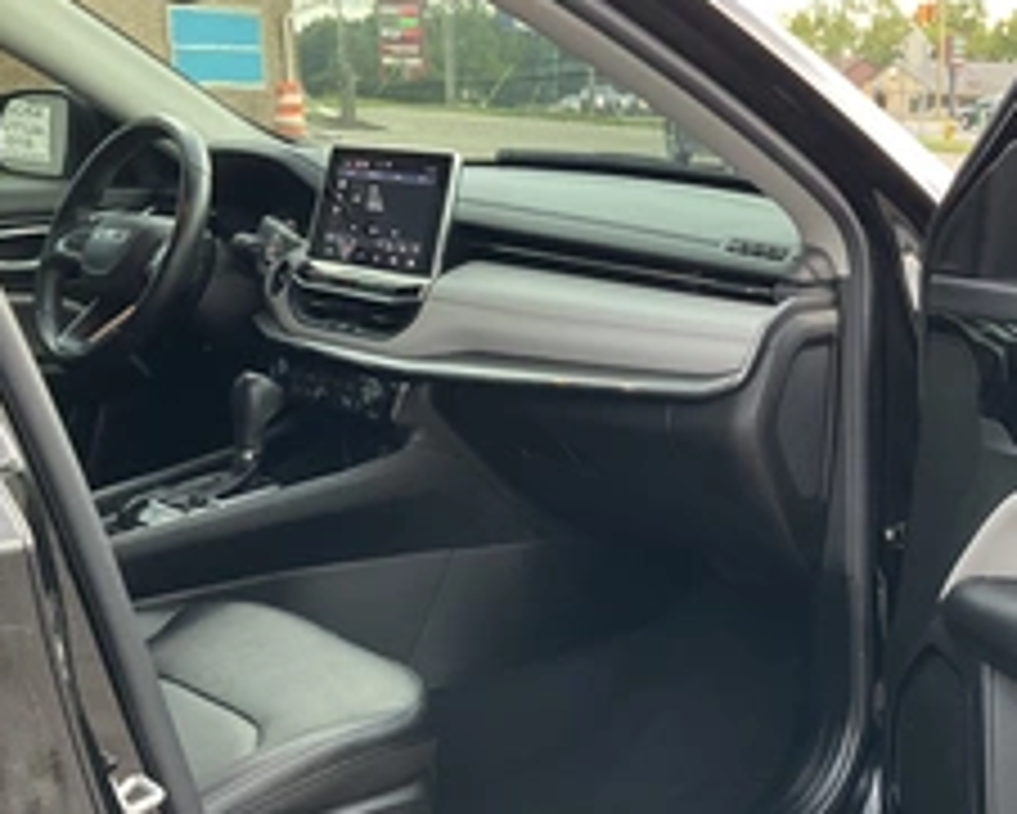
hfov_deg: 36.1
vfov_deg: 29.9
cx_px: 810
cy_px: 594
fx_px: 1506
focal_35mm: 50
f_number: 1.8
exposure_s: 1/60
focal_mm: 3
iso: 80
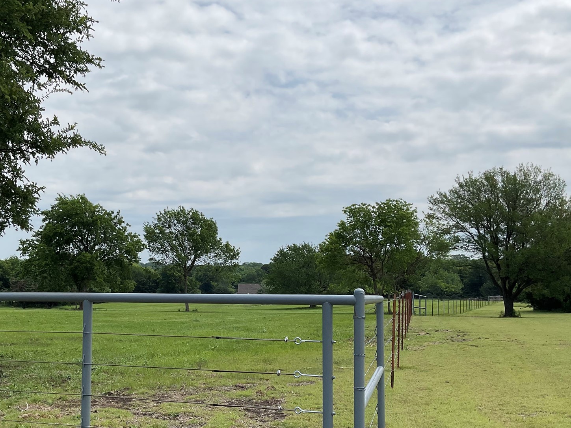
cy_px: 275
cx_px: 246
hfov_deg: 45.7
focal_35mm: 41
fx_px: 676
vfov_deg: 34.9
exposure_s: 1/3534
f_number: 1.8
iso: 16
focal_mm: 3
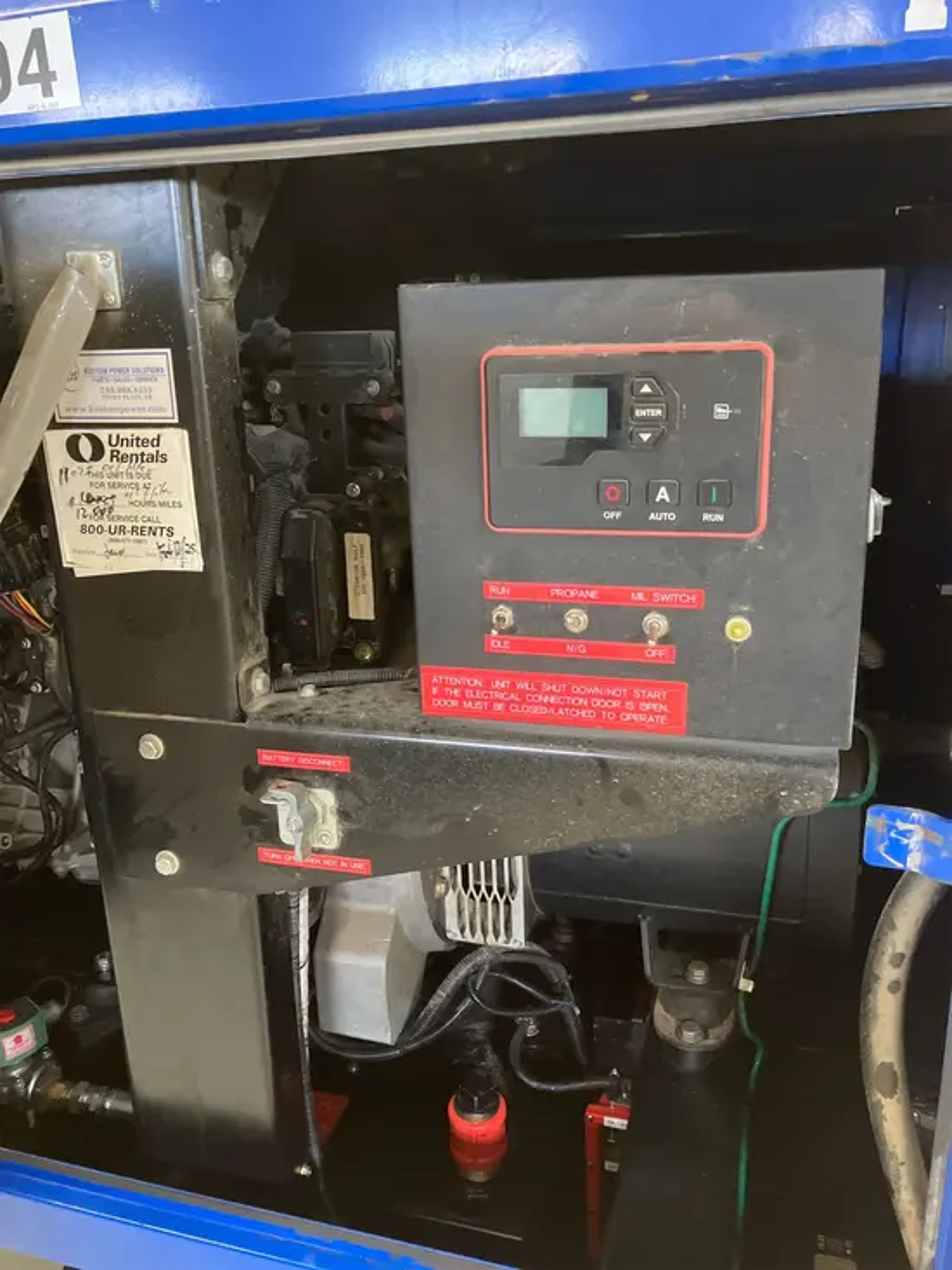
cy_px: 635
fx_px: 1026
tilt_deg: -17.6
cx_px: 476
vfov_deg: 63.4
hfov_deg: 49.8
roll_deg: +1.3
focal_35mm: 28
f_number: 1.8
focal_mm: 3.99
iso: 500
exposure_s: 1/30
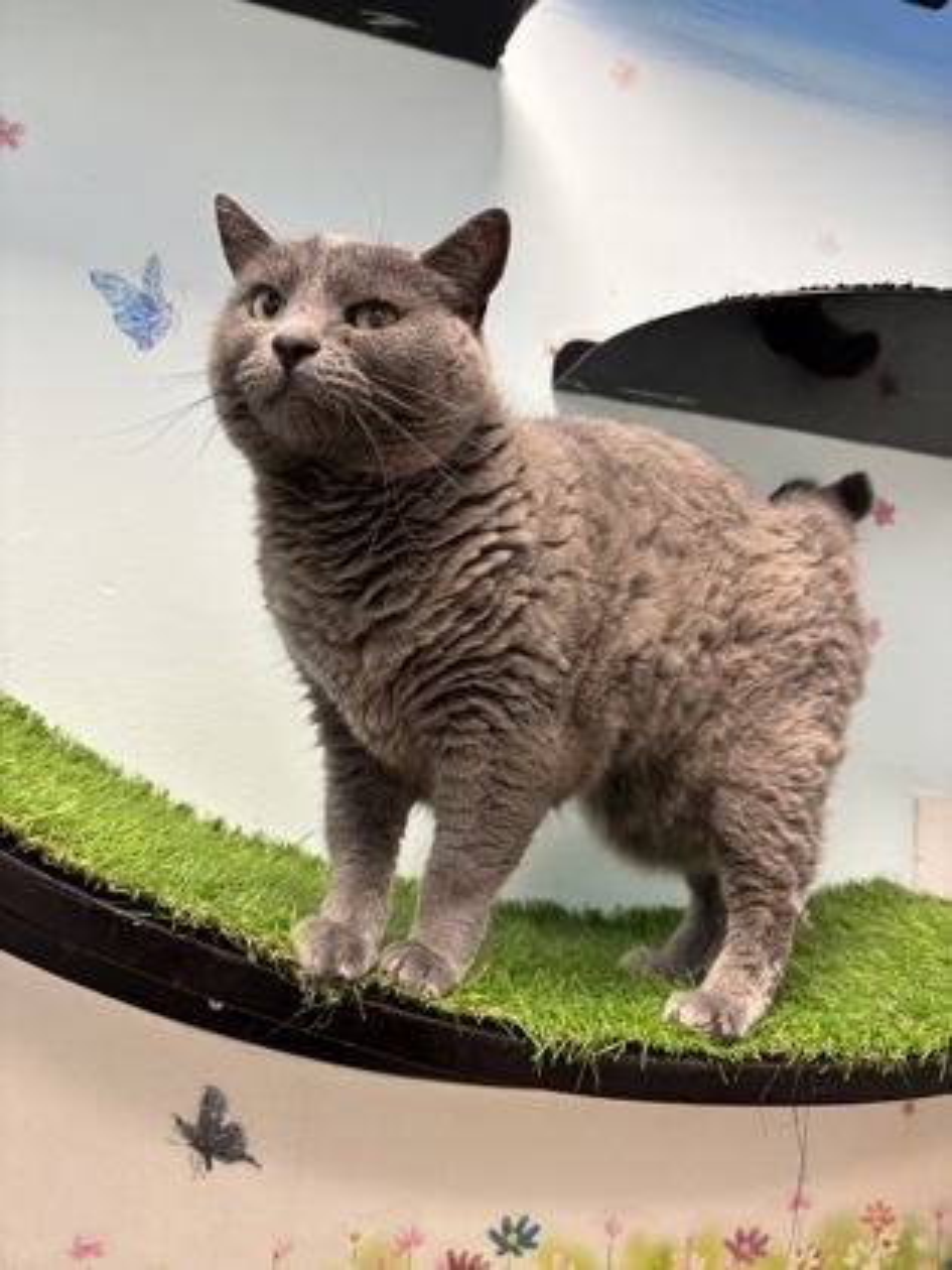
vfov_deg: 67.3
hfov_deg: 53.1
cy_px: 635
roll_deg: -4.6
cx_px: 476
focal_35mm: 26
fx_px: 953
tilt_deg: +6.9
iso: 160
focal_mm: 5.96
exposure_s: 1/60
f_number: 1.6
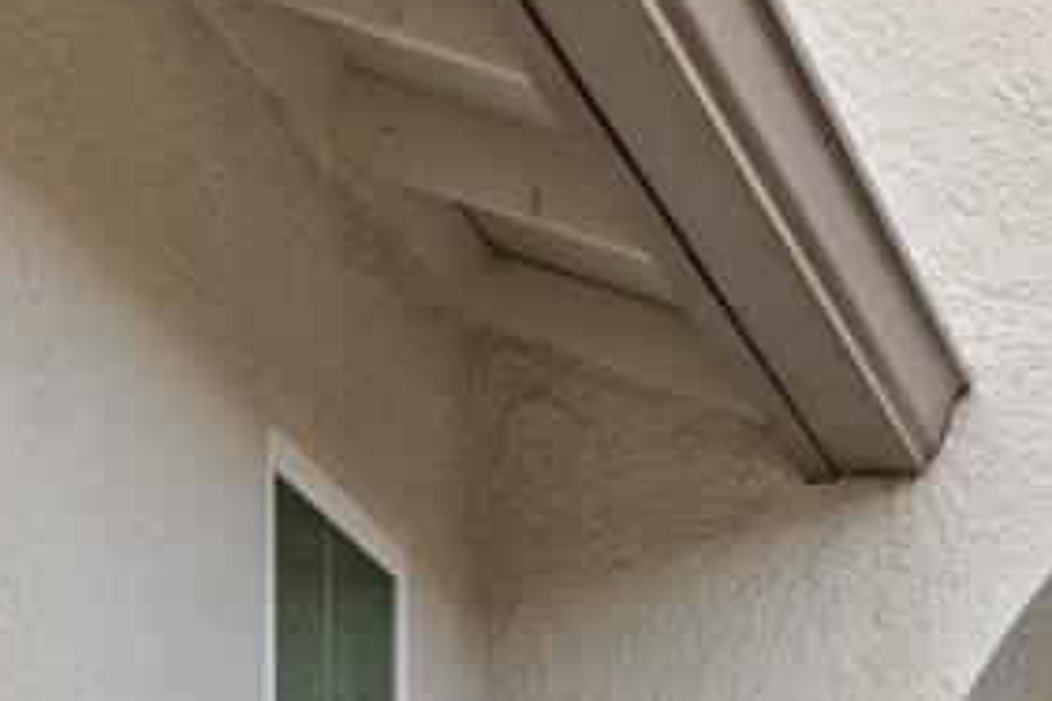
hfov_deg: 10.7
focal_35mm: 186
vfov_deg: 7.0
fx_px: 5435
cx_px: 1559
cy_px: 1633
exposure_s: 1/8
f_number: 8
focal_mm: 35
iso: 100
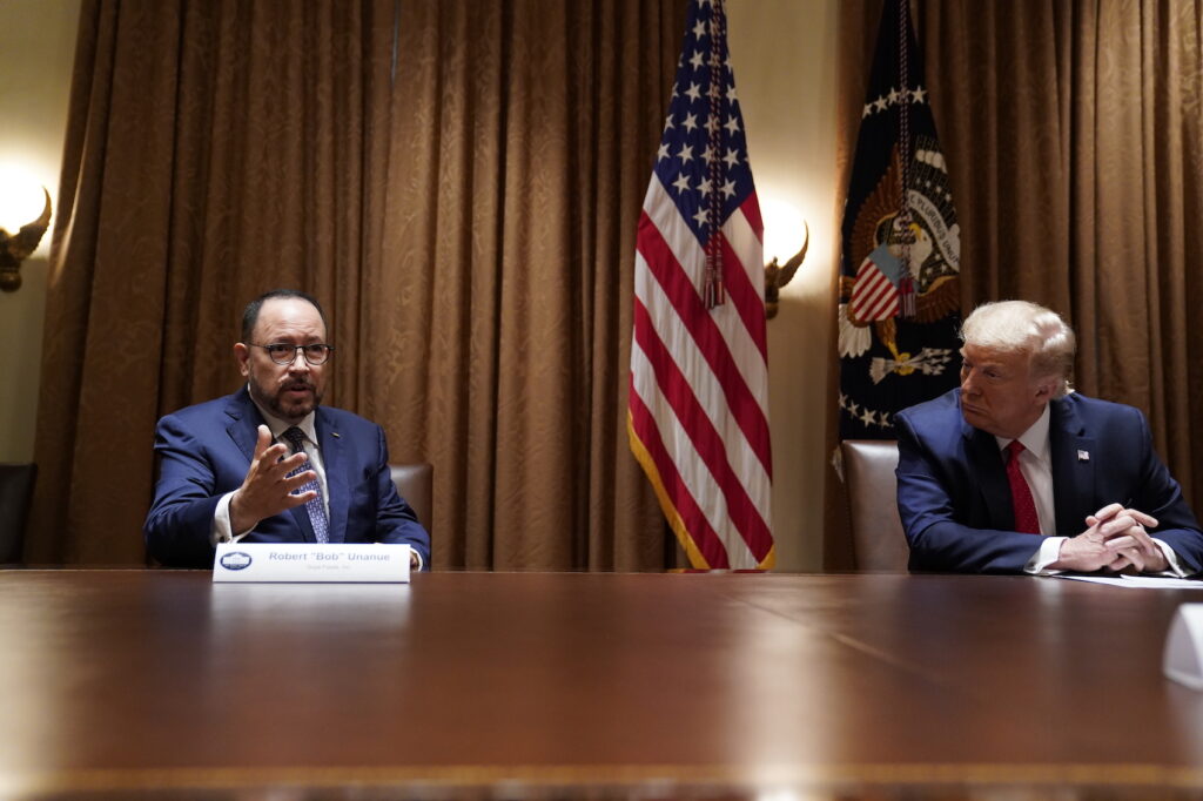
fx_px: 1303
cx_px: 602
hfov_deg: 49.6
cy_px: 400
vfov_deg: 34.2
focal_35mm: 39
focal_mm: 39
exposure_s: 1/160
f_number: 2.8
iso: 4000
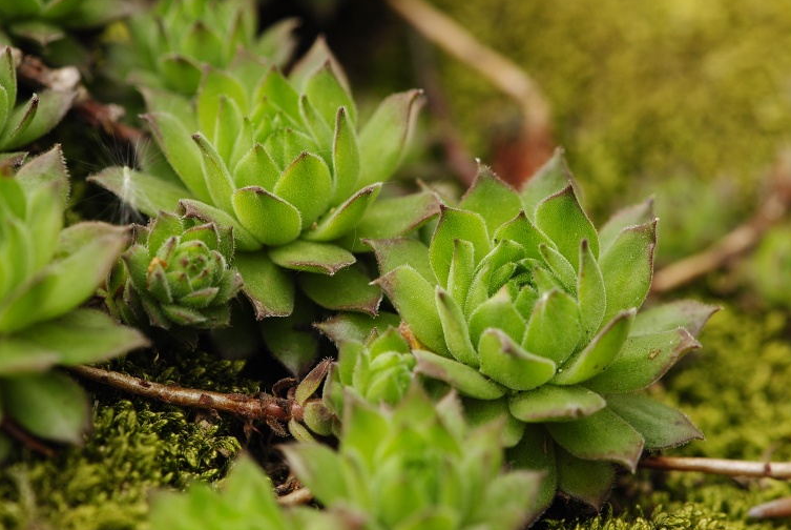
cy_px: 251
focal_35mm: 136
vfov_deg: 10.1
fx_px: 2981
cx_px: 384
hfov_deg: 15.1
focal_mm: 85
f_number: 5.6
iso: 200
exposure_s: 1/125
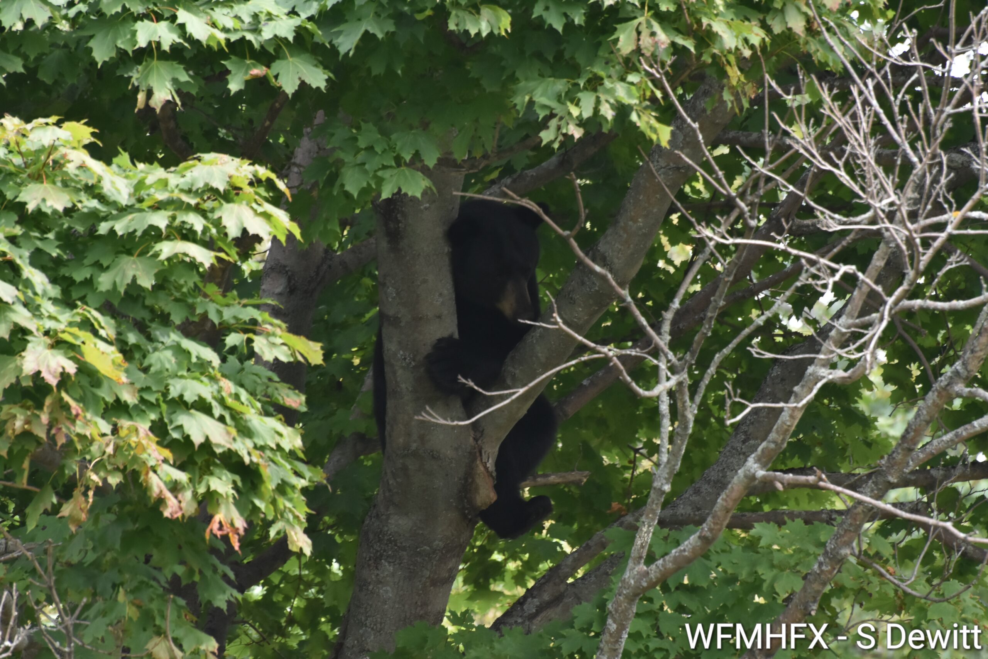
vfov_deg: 3.1
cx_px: 494
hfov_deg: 4.6
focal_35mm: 450
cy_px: 330
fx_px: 12350
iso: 800
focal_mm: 300
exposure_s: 1/250
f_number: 8
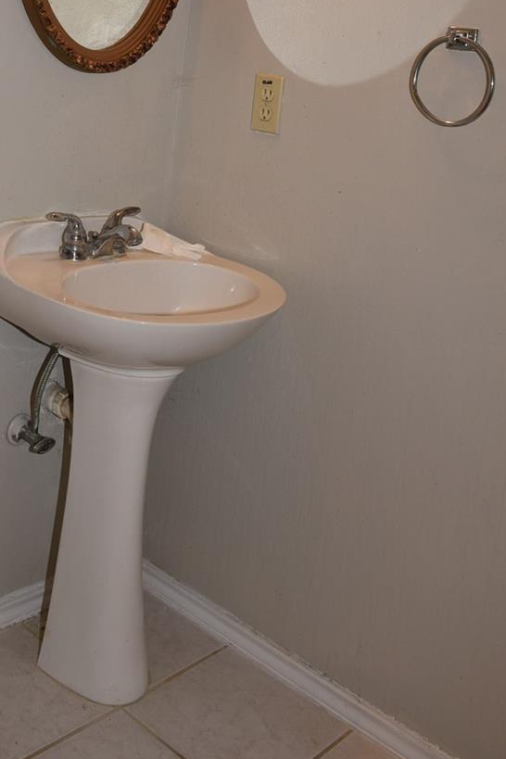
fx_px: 949
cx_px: 119
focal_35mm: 45
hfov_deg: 29.3
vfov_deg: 40.8
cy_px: 97
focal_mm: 24
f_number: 4
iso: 220
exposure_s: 1/60
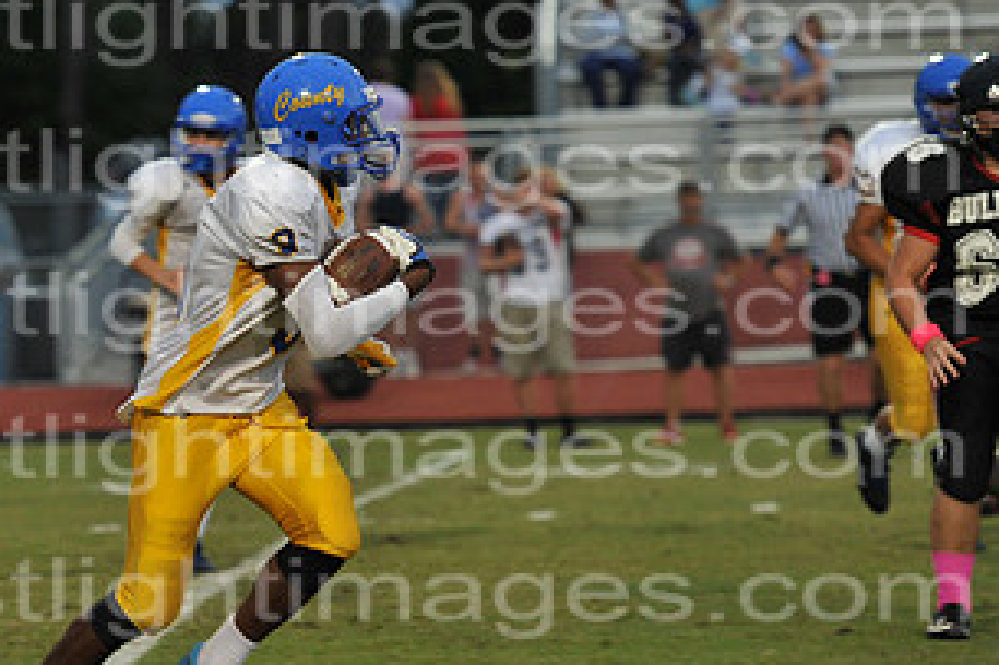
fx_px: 8431
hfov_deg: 6.8
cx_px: 233
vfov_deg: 4.5
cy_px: 383
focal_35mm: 304
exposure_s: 1/400
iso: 1600
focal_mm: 160
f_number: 3.2
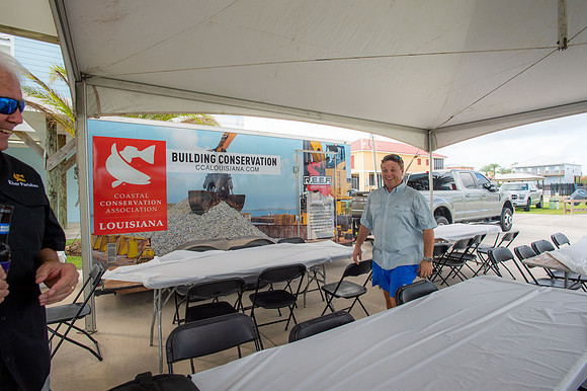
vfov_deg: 64.5
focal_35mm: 19
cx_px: 294
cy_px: 196
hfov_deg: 86.9
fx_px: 310
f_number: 8
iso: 500
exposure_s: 1/250
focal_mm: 19
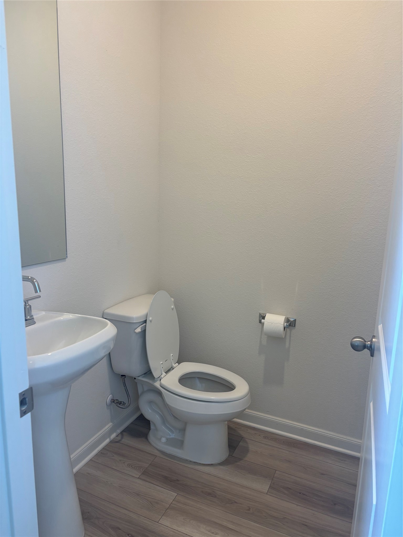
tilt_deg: -14.4
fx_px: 404
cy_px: 268
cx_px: 202
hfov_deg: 53.1
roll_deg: -3.1
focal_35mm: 26
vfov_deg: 67.3
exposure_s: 1/120
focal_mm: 5.96
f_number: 1.6
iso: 80
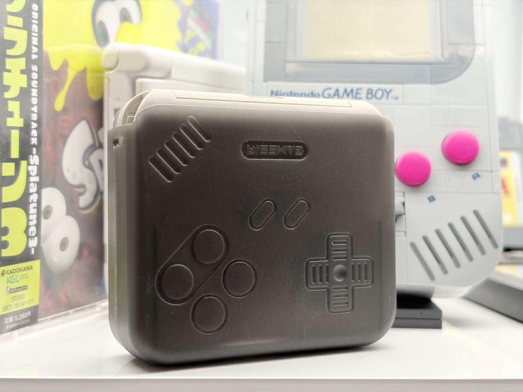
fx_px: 786
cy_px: 196
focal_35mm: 52
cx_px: 262
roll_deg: -0.6
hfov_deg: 36.8
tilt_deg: -2.4
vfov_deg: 28.0
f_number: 1.6
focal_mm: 5.96
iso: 50
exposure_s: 1/59
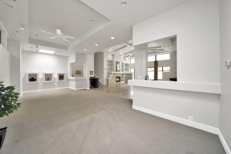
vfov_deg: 90.0
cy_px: 77
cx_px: 116
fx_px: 77
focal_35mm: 12
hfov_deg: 112.6
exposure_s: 1/100
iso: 320
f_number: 4
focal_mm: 12
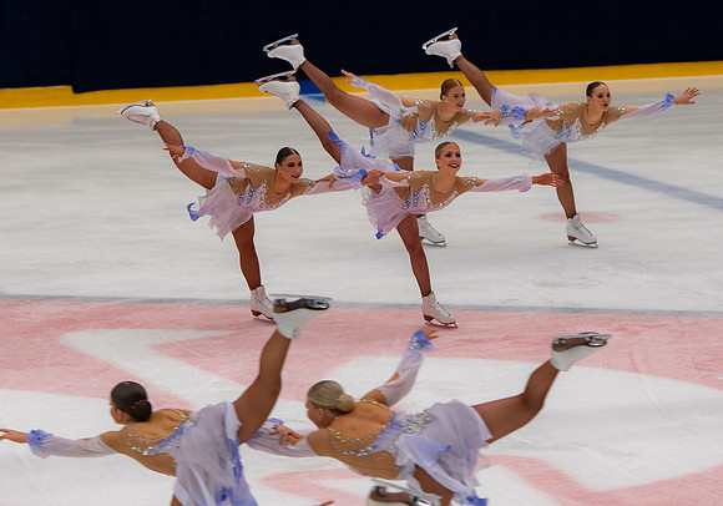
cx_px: 338
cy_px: 191
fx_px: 4598
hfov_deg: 9.0
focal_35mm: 225
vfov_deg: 6.3
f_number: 3.5
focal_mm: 116
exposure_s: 1/400
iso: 500
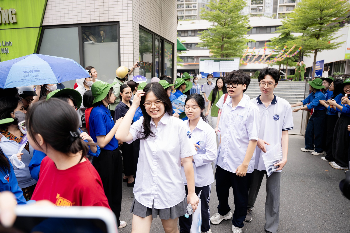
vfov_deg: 53.1
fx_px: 233
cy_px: 116
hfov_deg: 73.7
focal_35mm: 24
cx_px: 175
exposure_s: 1/500
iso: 200
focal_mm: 24
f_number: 3.2
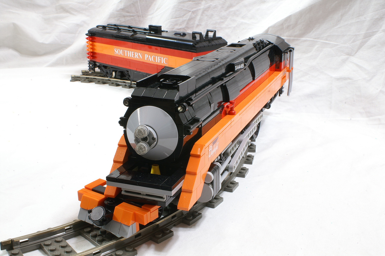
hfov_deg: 43.6
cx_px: 192
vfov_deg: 29.8
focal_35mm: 45
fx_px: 481
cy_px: 128
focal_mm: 30
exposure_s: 15
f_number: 32
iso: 100
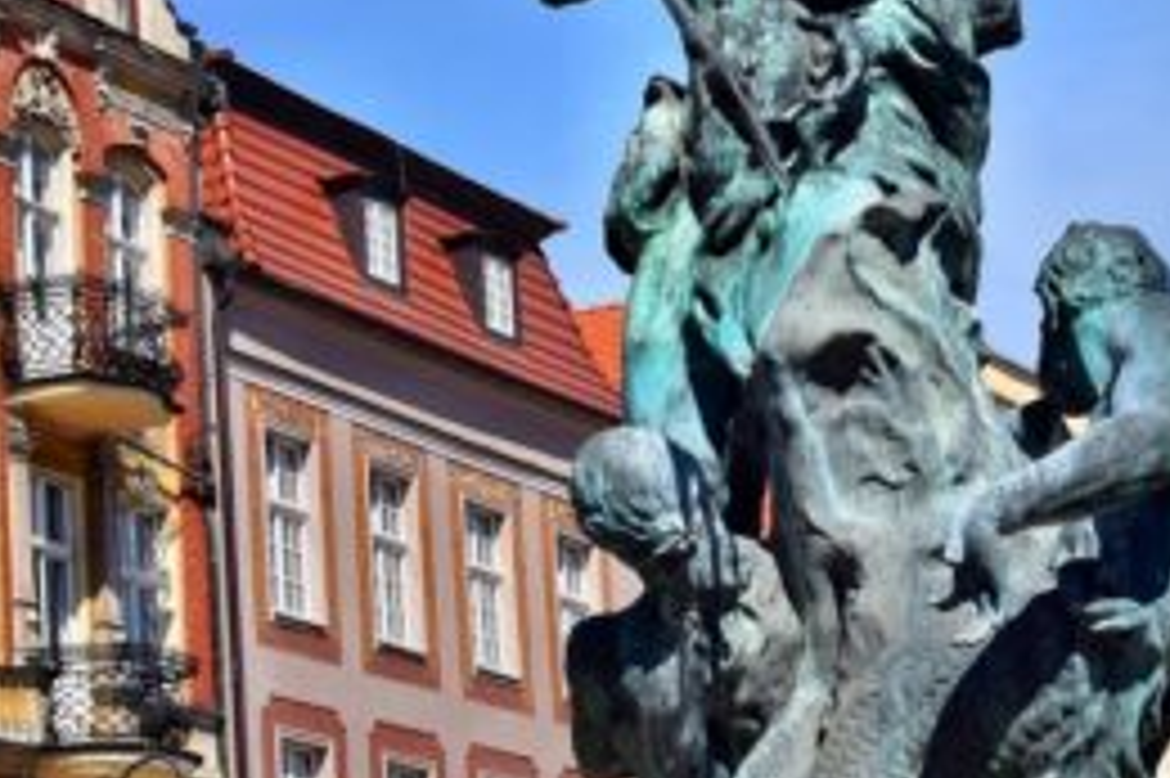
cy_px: 191
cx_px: 706
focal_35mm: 129
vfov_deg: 10.6
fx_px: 4197
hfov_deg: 15.9
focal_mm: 35
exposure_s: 1/200
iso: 100
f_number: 11
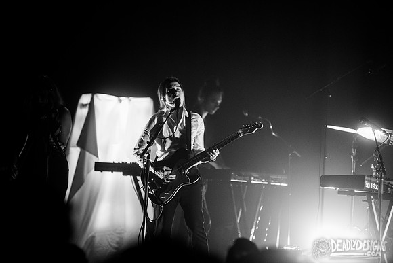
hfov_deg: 9.0
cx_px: 214
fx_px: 2484
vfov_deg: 6.0
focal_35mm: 227
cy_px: 114
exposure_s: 1/80
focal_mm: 200
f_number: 3.2
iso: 2000
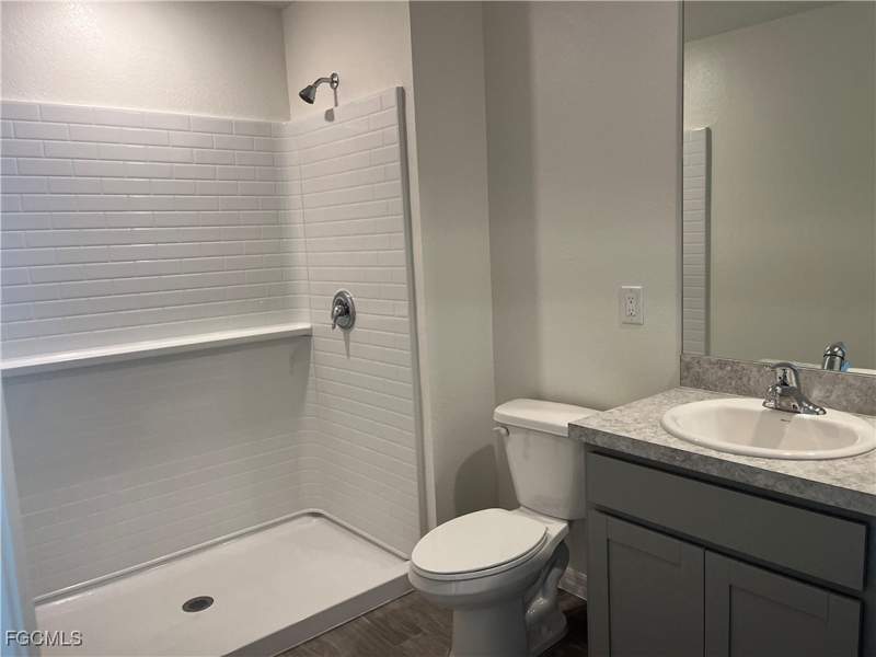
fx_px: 658
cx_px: 438
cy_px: 328
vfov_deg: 53.1
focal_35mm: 26
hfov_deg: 67.3
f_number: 1.6
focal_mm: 5.1
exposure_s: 1/120
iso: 100
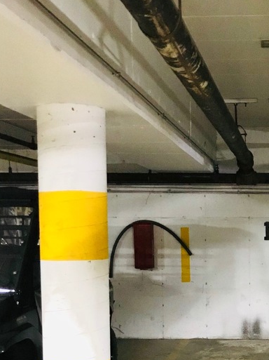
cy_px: 285
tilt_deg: -4.8
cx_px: 273
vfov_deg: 31.9
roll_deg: +0.0
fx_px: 612
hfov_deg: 23.7
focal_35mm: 59
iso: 100
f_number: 1.8
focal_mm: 3.99
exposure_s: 1/4
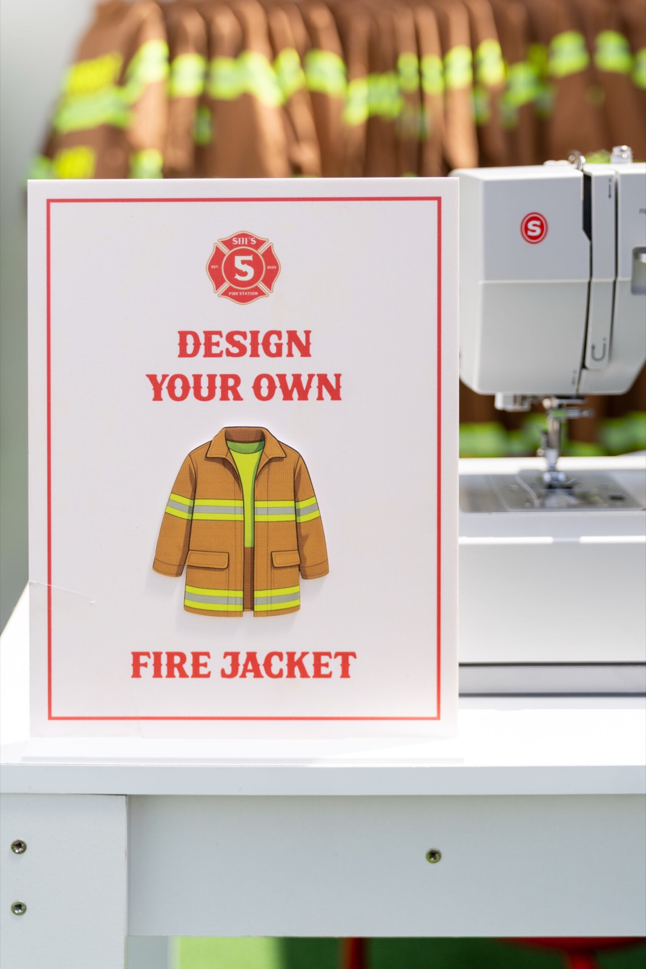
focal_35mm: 39
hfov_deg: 34.2
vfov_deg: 49.5
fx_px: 1049
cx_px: 323
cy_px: 484
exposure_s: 1/1600
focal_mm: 39
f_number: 2.8
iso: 160
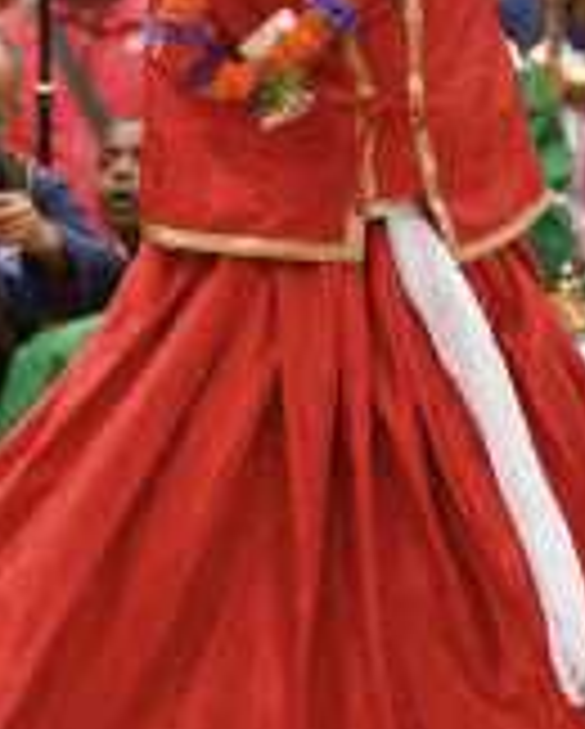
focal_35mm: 197
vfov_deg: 9.7
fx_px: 4256
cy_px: 81
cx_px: 308
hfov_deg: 7.9
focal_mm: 85
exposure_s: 1/320
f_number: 1.8
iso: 125
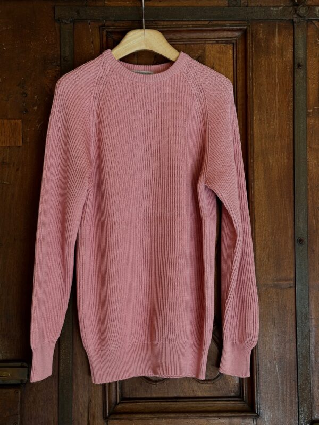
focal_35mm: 48
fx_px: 590
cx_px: 160
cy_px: 212
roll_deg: -0.9
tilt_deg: +3.4
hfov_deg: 30.3
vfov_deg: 39.7
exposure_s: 1/81
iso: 80
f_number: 1.78
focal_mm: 6.86
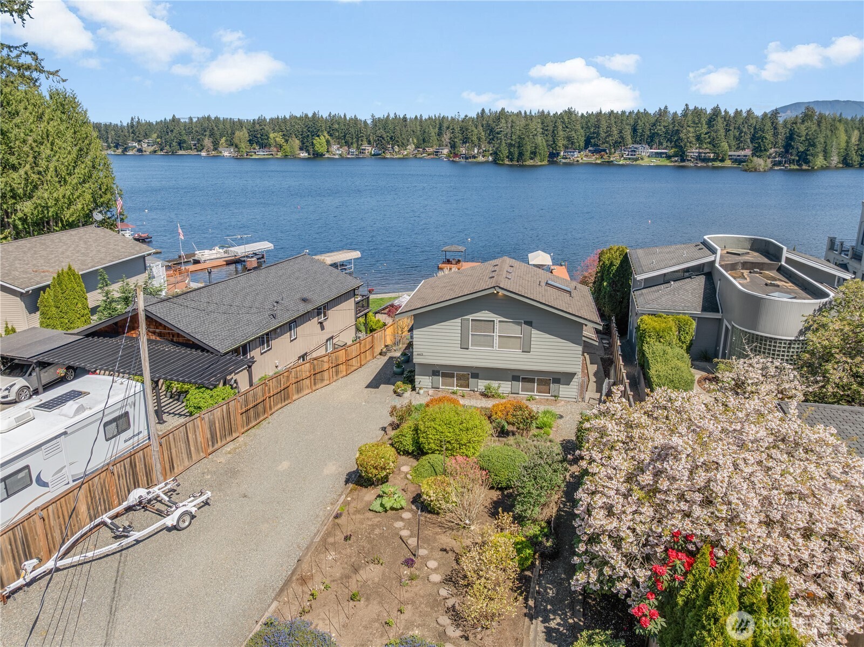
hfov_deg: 71.6
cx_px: 432
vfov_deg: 56.7
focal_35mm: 24
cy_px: 324
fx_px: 599
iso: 110
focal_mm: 12.3
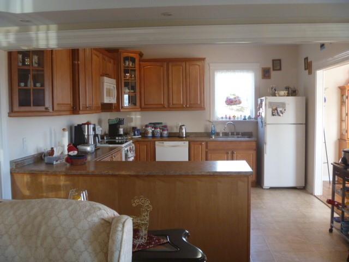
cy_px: 131
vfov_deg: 40.7
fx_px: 353
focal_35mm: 35
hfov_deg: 52.6
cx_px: 174
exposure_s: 1/30
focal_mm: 6.3
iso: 250
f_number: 3.5
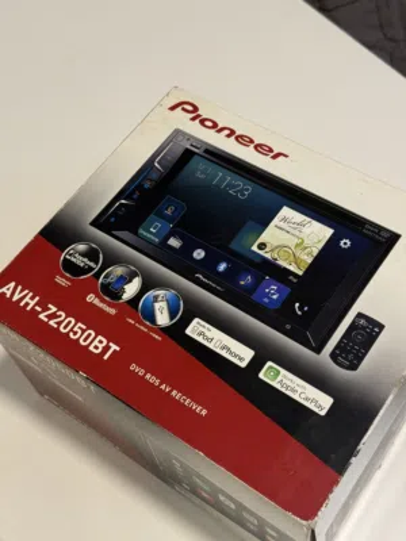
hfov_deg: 30.3
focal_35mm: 48
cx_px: 203
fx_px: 751
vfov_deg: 39.7
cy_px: 270
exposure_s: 1/50
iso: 125
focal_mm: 6.76
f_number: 1.78
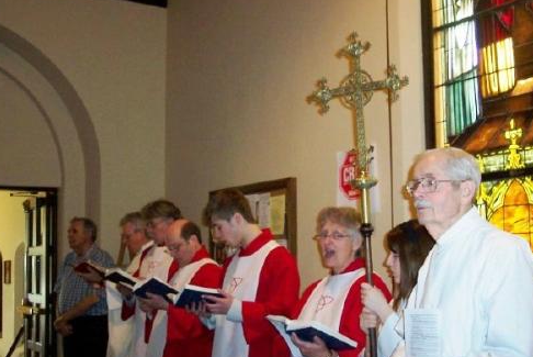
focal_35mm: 50
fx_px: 741
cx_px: 339
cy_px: 203
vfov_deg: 27.0
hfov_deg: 39.3
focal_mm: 8
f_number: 2.8
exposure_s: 1/30
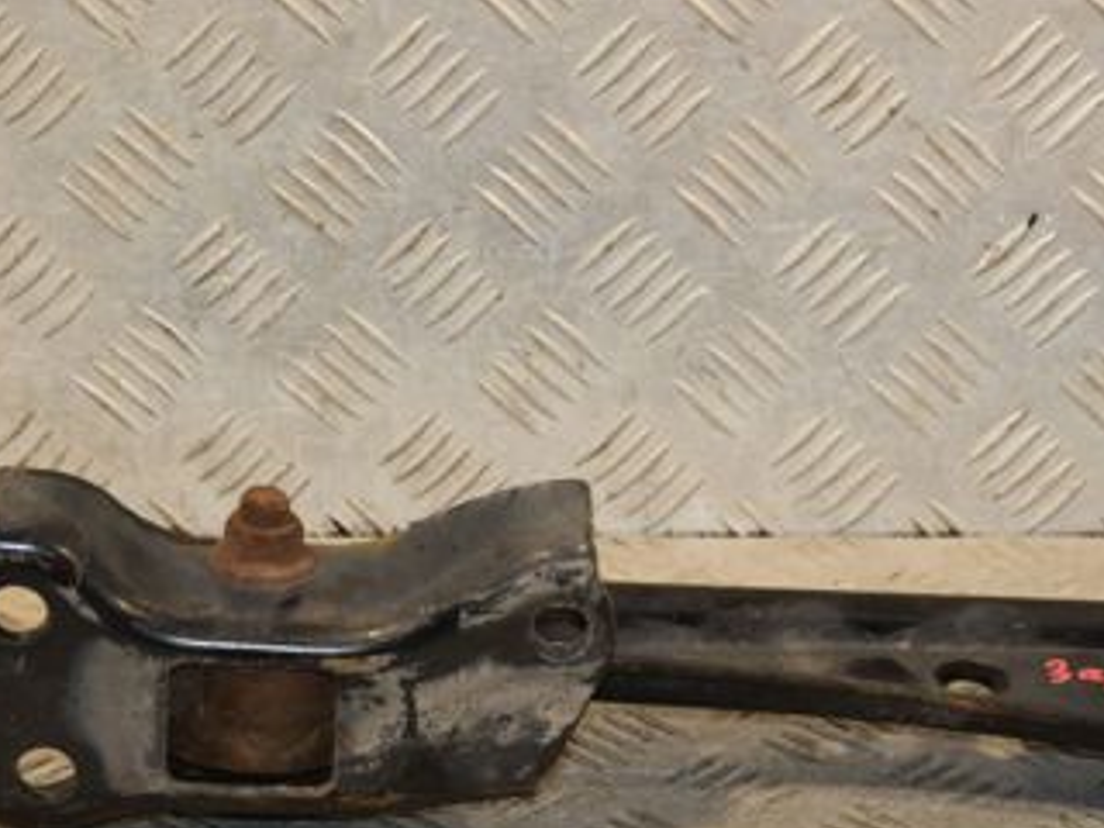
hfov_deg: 13.7
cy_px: 673
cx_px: 838
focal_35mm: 144
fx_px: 4593
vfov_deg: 10.3
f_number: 7.1
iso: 800
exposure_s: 1/200
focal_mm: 50
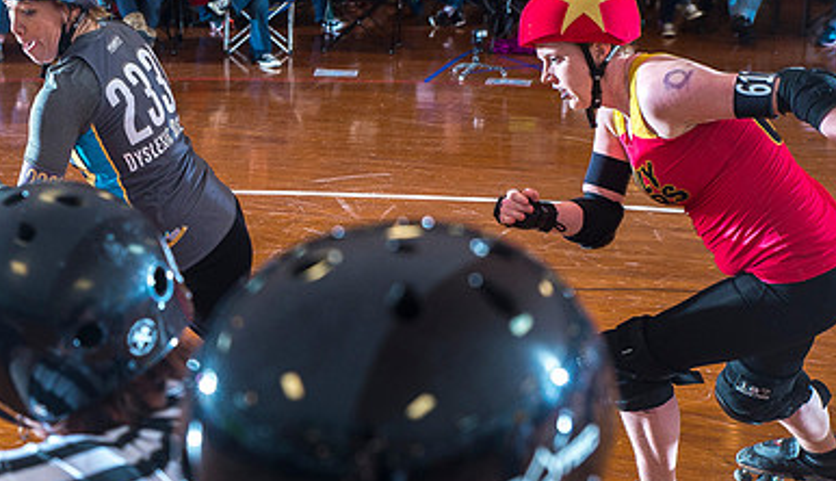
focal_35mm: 72
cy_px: 165
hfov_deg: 28.8
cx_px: 221
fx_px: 1605
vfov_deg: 17.0
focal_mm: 46
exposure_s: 1/160
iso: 800
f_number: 5.6
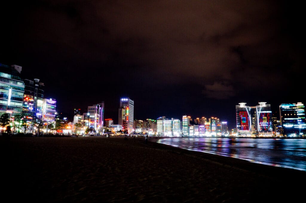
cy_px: 102
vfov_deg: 50.2
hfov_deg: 70.6
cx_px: 153
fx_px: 216
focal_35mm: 26
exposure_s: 2
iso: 800
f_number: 13
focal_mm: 17
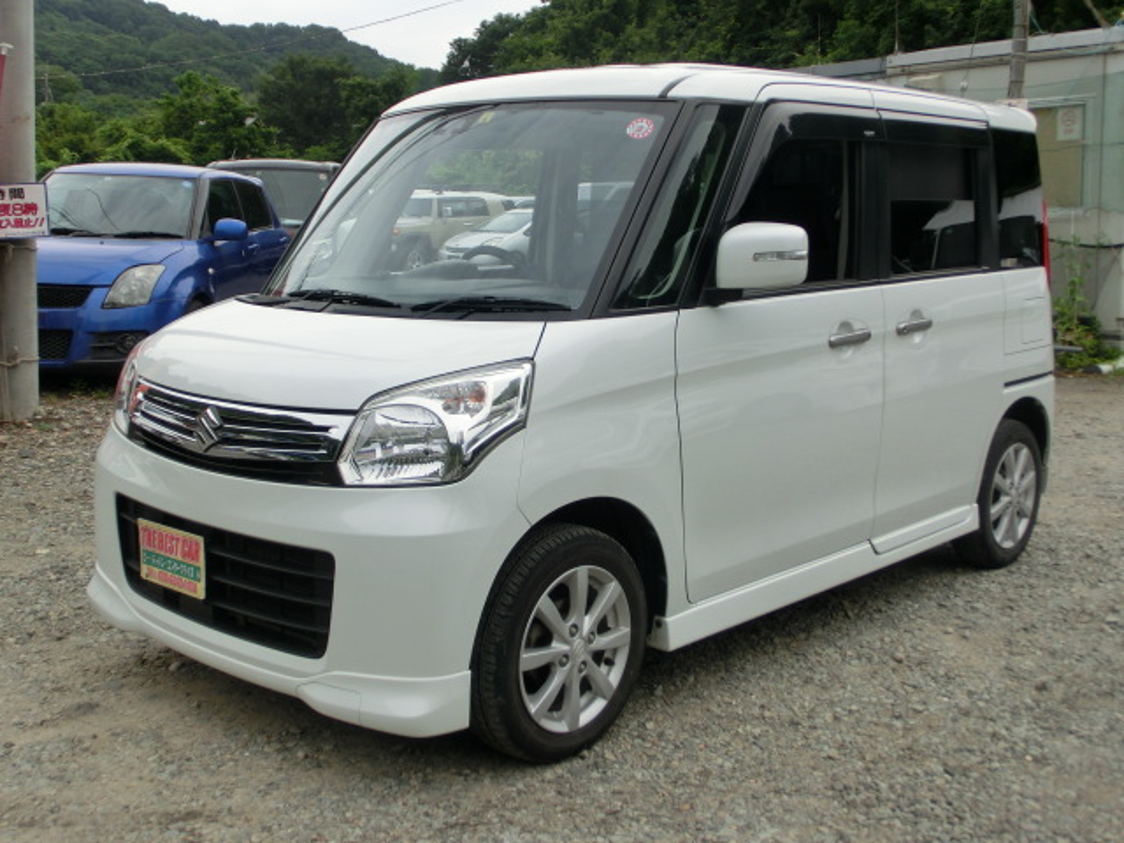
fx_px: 1429
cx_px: 562
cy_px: 422
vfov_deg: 32.9
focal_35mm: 44
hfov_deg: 42.9
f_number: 4.2
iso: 100
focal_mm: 7.87
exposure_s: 1/80
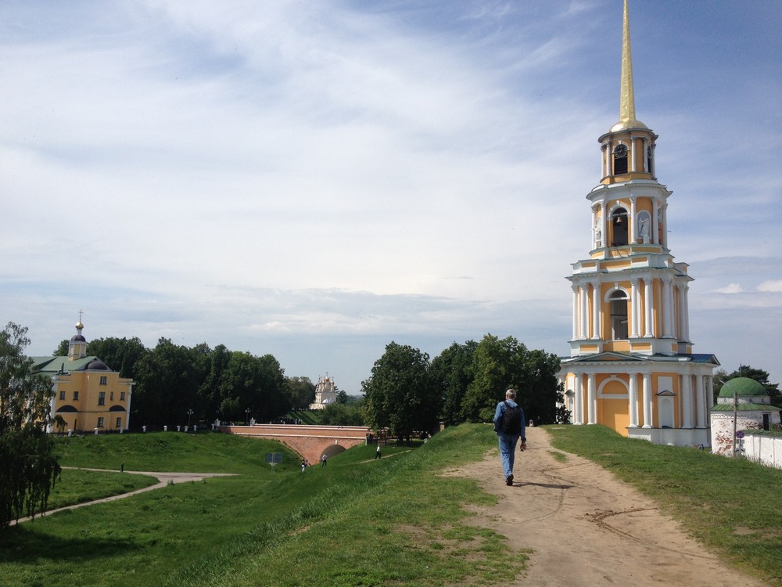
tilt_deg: +5.5
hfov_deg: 52.6
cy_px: 294
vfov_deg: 40.7
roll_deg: -1.2
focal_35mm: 35
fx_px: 791
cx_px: 391
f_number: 2.4
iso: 50
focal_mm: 4.28
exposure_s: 1/3247
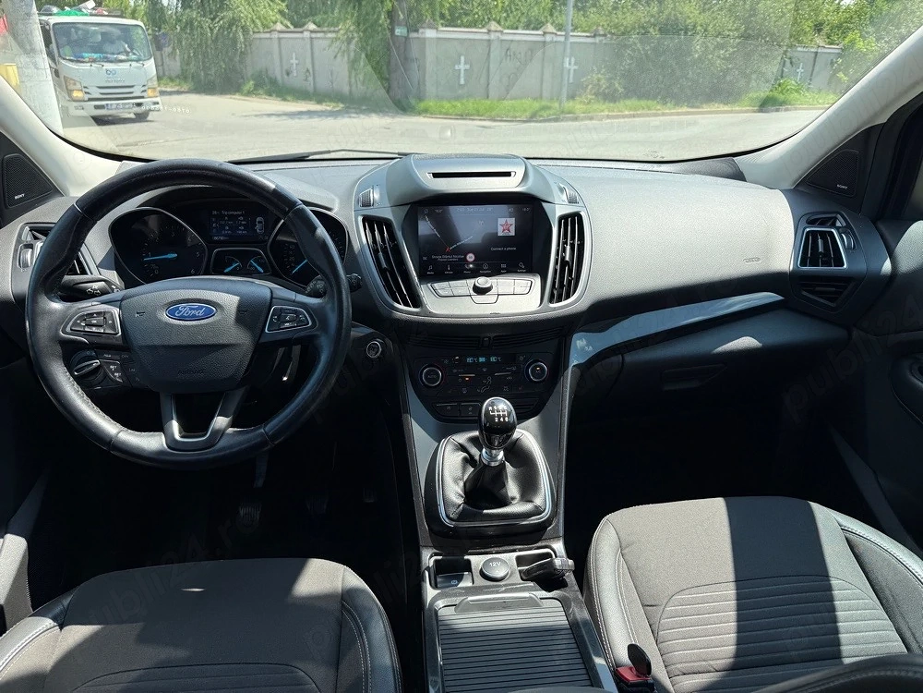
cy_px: 346
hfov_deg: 71.6
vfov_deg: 56.8
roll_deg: -1.0
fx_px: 640
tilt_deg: -23.8
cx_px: 462
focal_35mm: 24
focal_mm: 6.76
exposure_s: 1/920
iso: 80
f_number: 1.78
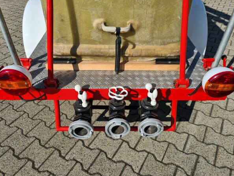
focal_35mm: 28
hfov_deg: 63.4
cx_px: 113
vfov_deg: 49.8
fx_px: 189
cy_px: 90
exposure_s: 1/2920
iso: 50
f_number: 1.8
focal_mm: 5.4
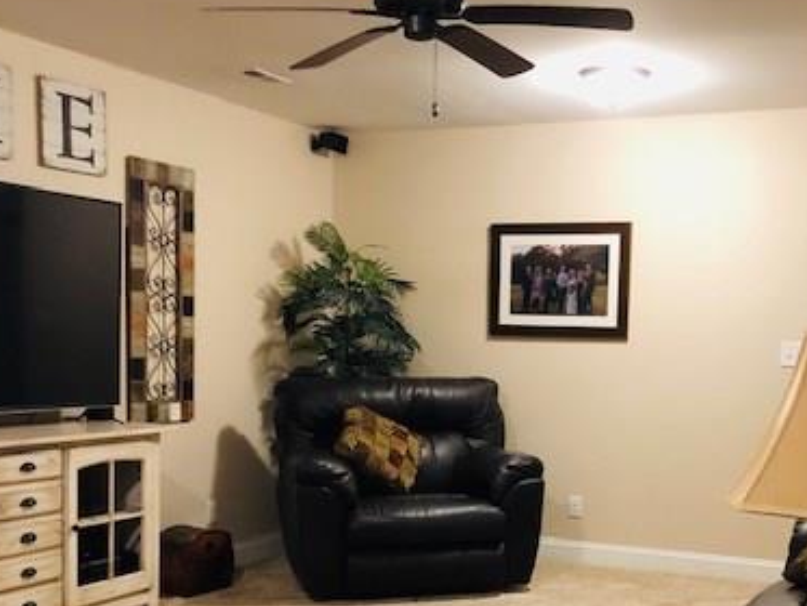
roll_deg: +0.0
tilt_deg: -3.8
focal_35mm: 48
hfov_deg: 39.3
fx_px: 1119
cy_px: 452
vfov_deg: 29.8
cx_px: 521
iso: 100
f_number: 1.8
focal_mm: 3.99
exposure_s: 1/11
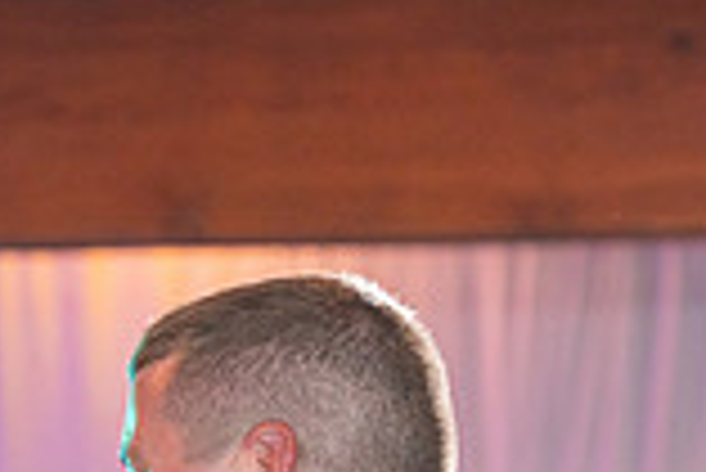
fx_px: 5064
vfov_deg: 5.3
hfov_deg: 7.9
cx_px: 54
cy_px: 861
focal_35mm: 258
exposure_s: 1/125
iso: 800
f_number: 2.8
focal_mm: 70
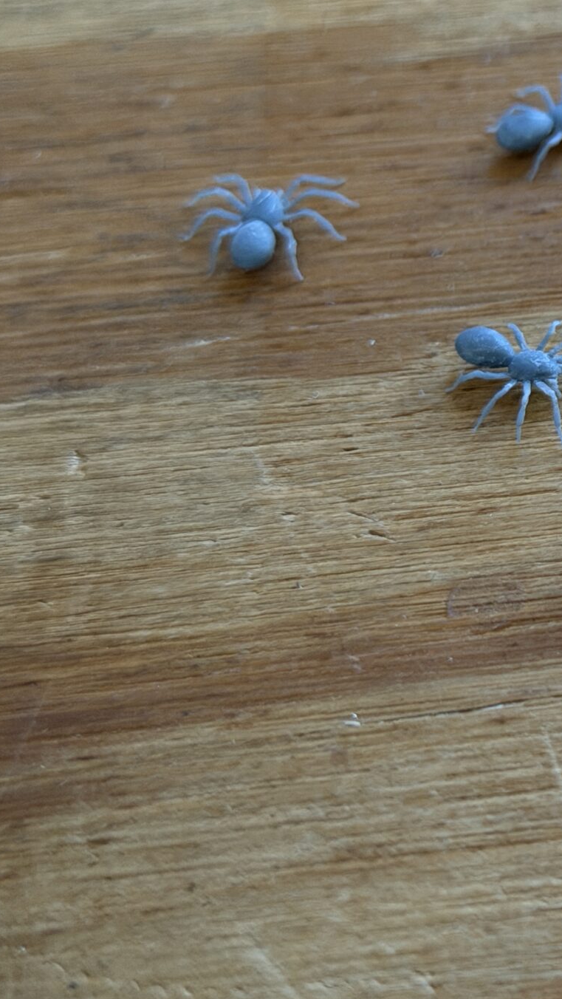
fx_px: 2621
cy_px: 355
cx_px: 903
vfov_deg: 21.5
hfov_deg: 11.6
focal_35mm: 99
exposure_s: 1/197
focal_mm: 6.76
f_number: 1.78
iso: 125
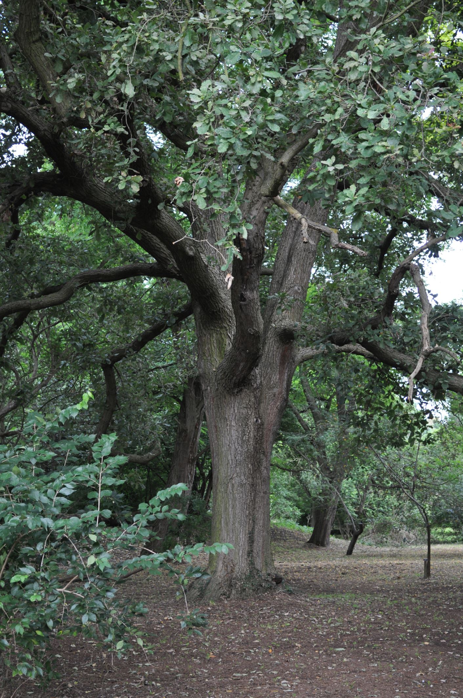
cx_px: 232
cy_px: 349
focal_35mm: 57
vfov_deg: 35.1
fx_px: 1103
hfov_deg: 23.7
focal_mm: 38
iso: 400
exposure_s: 1/80
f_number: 5
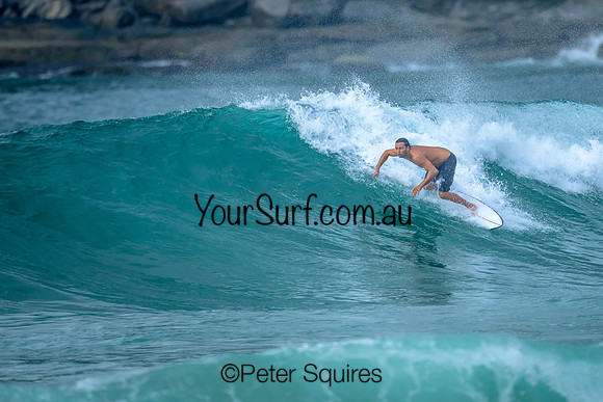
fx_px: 18334
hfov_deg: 1.9
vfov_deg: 1.3
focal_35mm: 1094
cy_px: 145
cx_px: 372
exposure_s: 1/2000
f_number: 6.3
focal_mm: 800
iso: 640
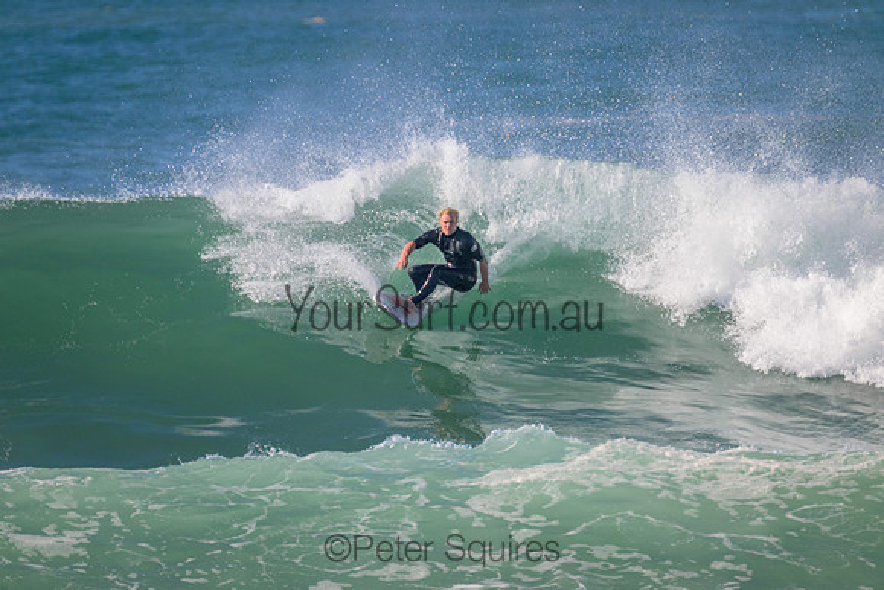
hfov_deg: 2.6
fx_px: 19648
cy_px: 295
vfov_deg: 1.7
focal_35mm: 800
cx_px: 442
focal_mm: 800
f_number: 11
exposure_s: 1/2000
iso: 1250
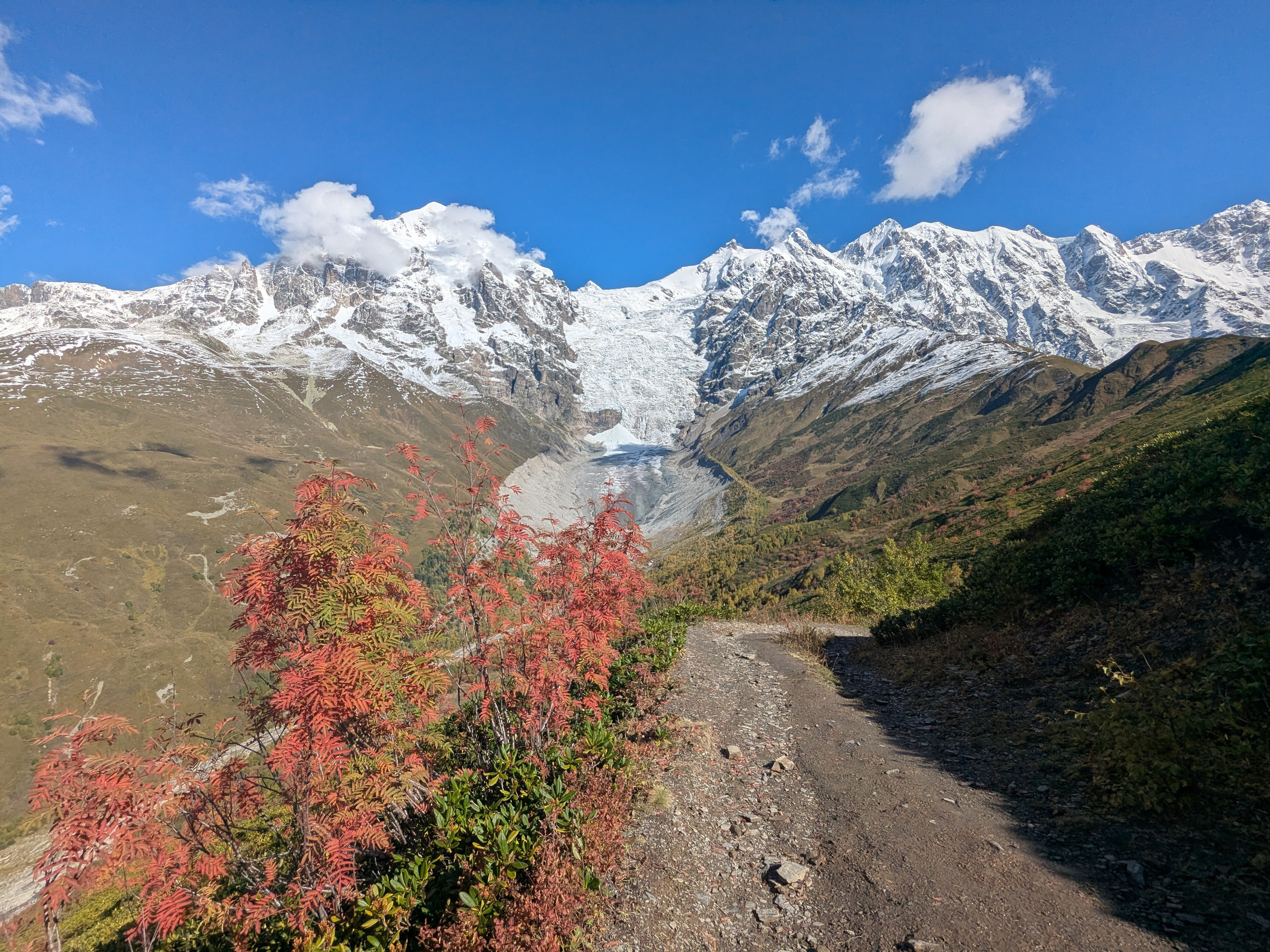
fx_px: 587
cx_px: 635
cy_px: 476
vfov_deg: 78.1
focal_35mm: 16
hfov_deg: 94.5
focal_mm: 2.35
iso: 46
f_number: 2.2
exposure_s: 1/3717
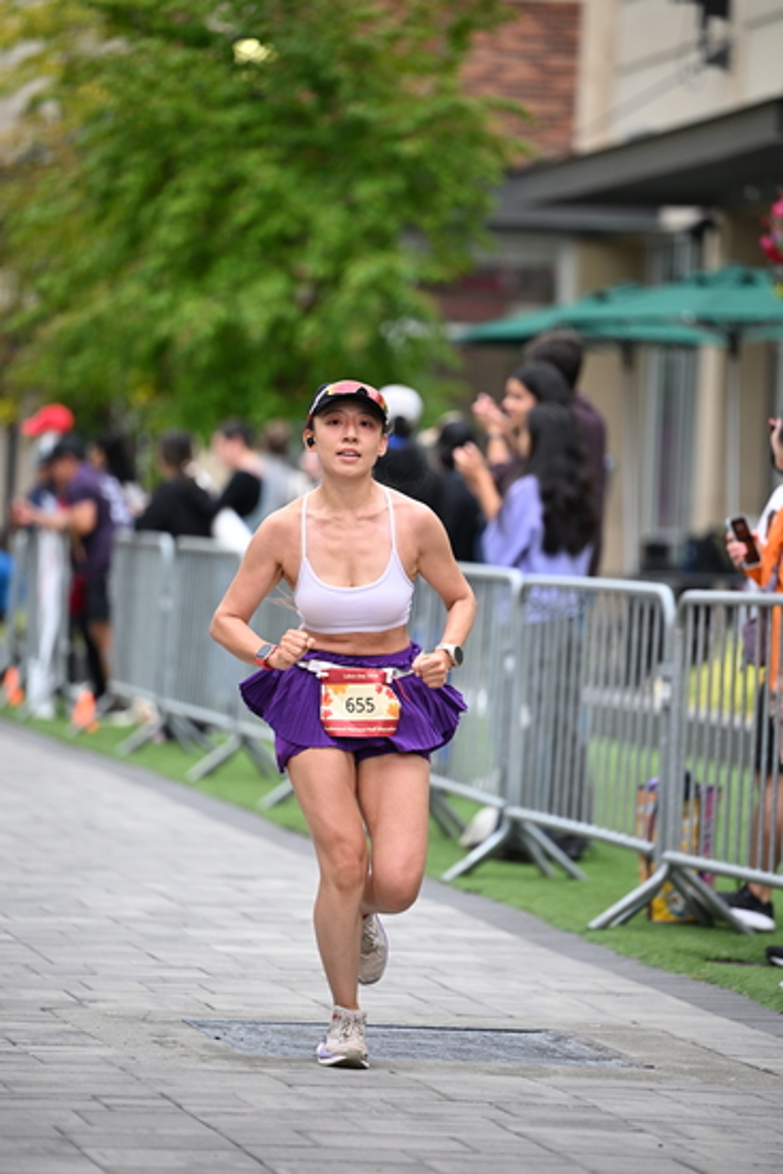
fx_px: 5868
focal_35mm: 180
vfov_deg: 11.4
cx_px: 392
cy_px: 587
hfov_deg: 7.6
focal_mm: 180
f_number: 2.8
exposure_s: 1/2000
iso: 800
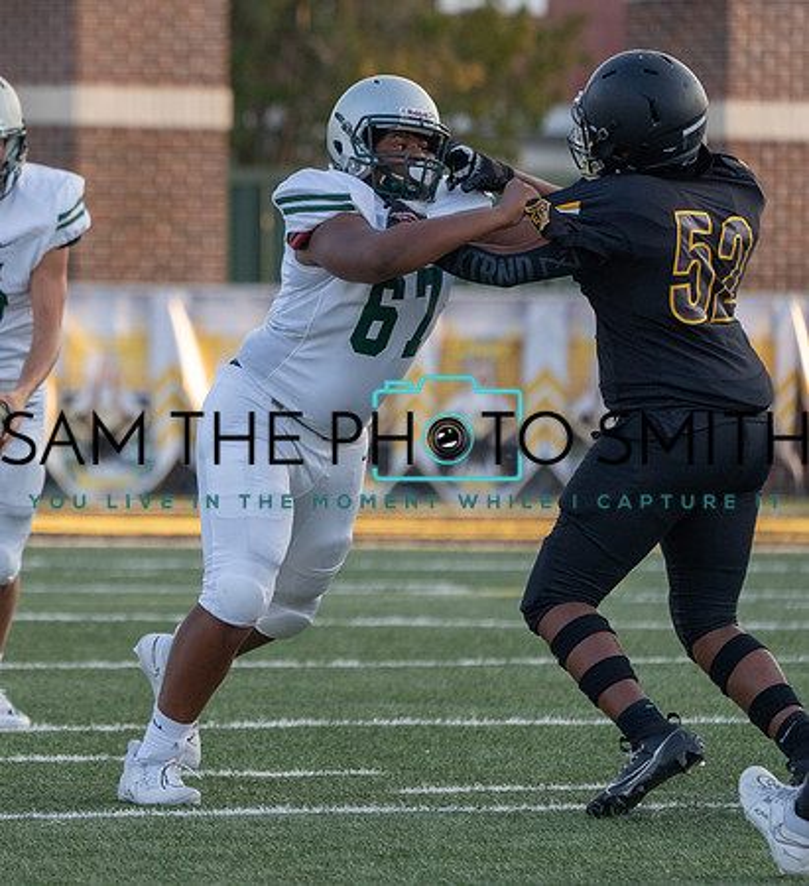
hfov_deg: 3.1
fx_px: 15018
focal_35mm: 542
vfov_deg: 3.4
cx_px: -49
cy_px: 390
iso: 1000
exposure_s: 1/1000
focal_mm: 315
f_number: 5.6
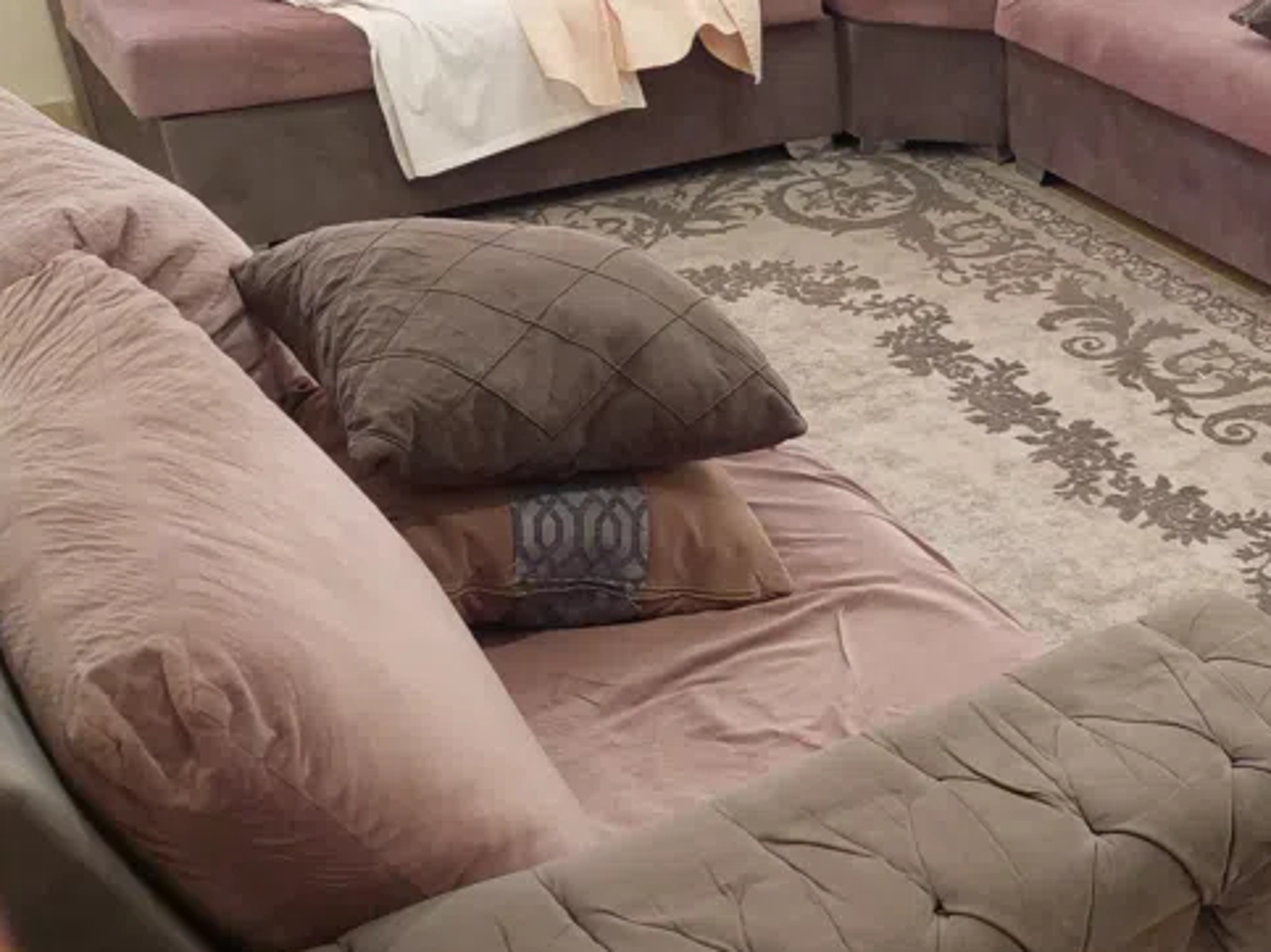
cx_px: 1189
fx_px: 1946
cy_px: 547
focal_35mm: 53
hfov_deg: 33.8
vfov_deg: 27.5
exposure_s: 1/50
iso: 400
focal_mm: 5.23
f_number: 1.8
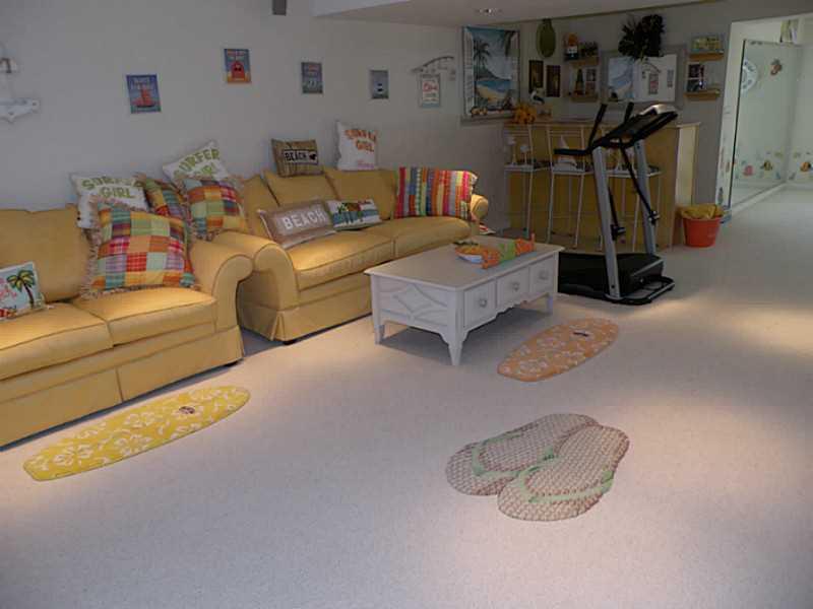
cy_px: 304
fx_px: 634
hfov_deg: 65.3
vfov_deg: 51.4
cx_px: 406
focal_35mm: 27
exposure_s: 1/43.8
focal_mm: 4.7
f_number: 2.8
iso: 64
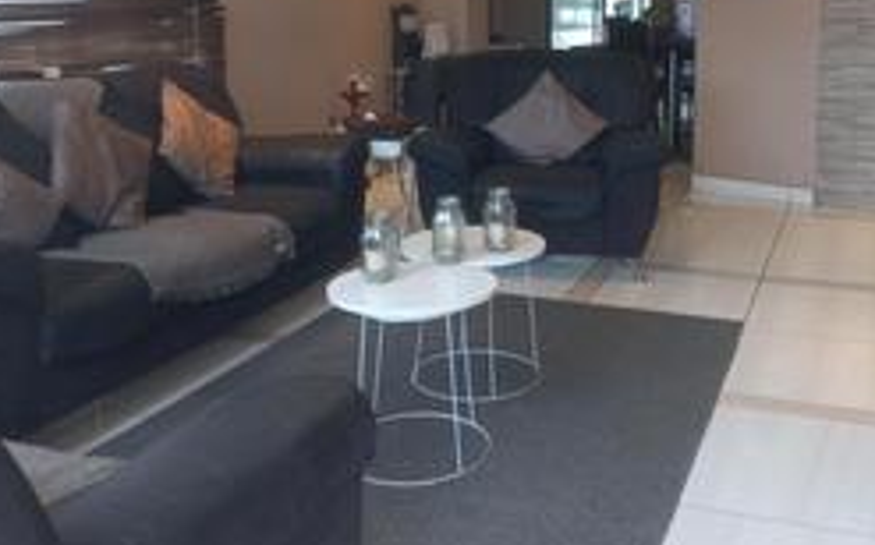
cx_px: 517
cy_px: 81
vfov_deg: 28.9
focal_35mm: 43
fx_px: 1025
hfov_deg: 46.0
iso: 200
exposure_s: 1/33.3
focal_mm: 4.6
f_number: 1.8
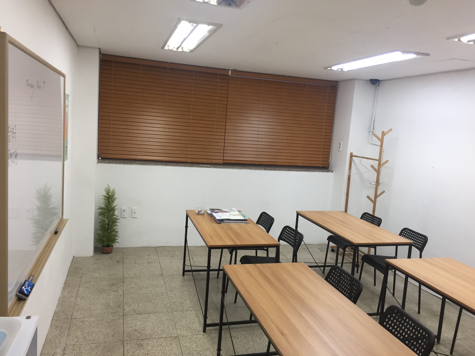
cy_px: 178
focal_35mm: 29
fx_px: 398
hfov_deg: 61.7
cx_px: 238
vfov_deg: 48.2
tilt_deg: -7.3
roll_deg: -3.7
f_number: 2.2
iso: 32
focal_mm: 4.15
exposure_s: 1/30
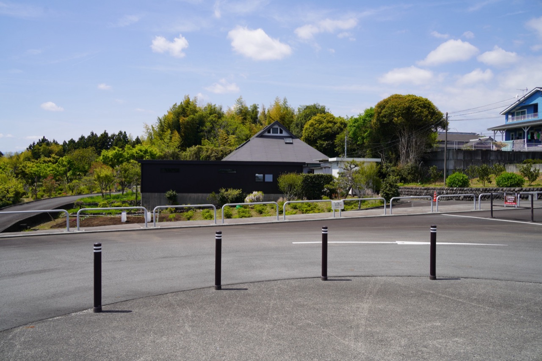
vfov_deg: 46.4
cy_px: 180
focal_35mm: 28
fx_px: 421
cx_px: 271
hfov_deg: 65.5
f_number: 8
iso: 100
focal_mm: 28
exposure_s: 1/320
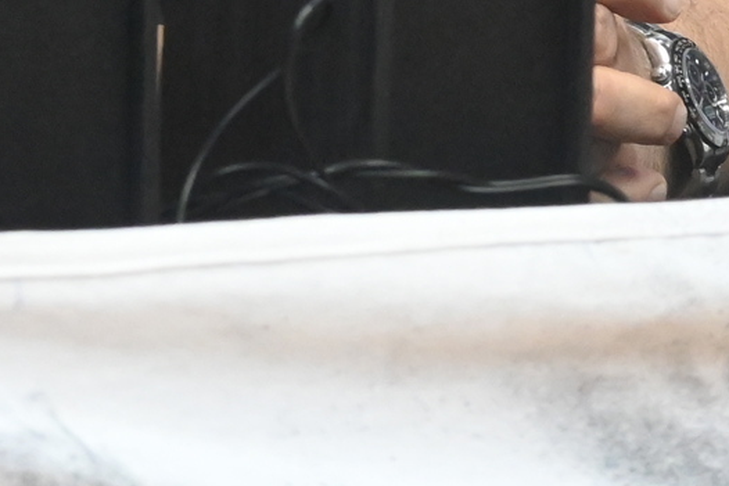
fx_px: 8041
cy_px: -720
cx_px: 449
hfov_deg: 5.2
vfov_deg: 3.4
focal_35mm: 397
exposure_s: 1/60
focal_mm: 50
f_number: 4.5
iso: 3200
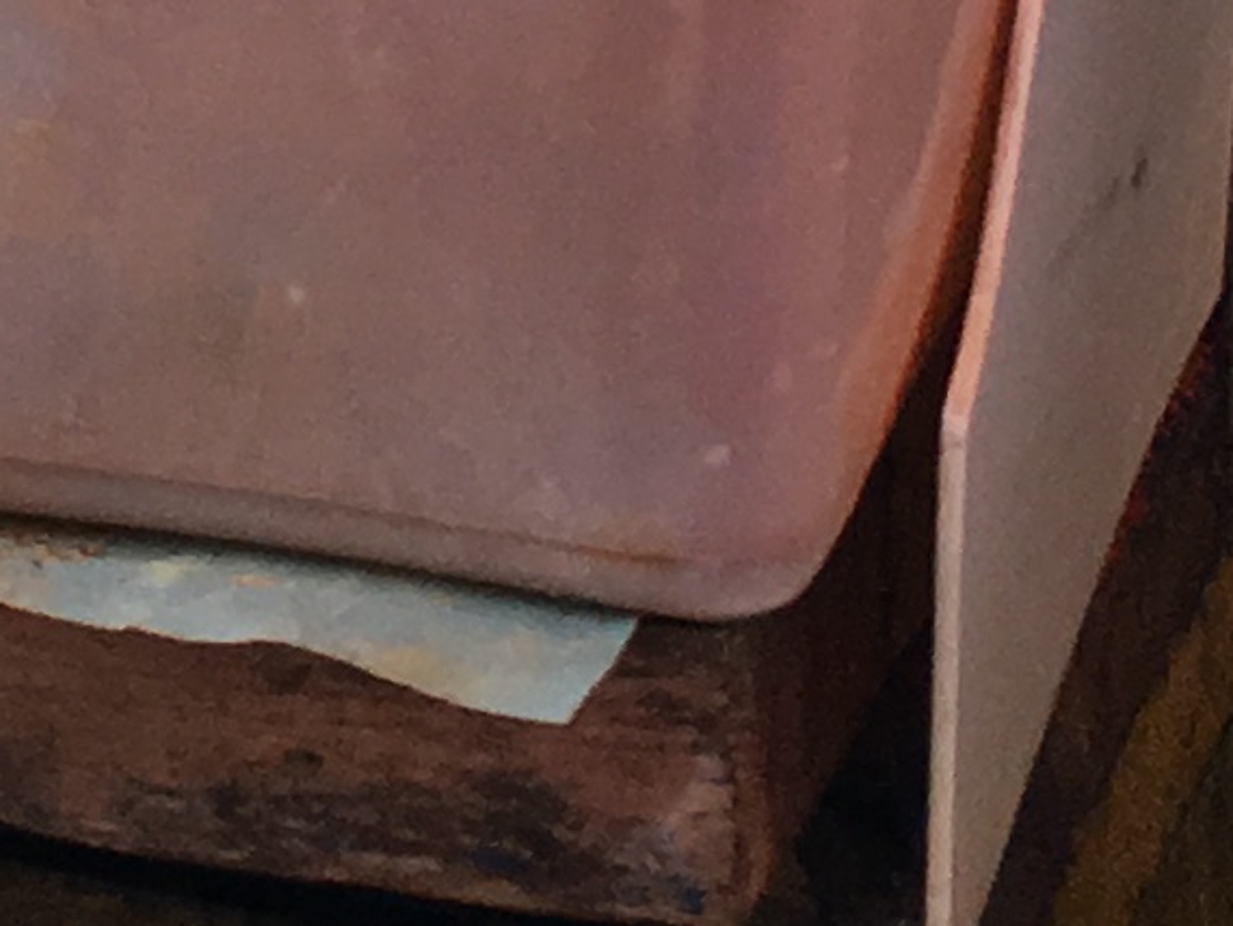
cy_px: -1281
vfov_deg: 6.9
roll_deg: +0.5
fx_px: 7305
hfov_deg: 9.4
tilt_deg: -7.9
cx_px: -543
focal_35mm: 205
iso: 32
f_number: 2.2
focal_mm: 4.15
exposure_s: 1/100
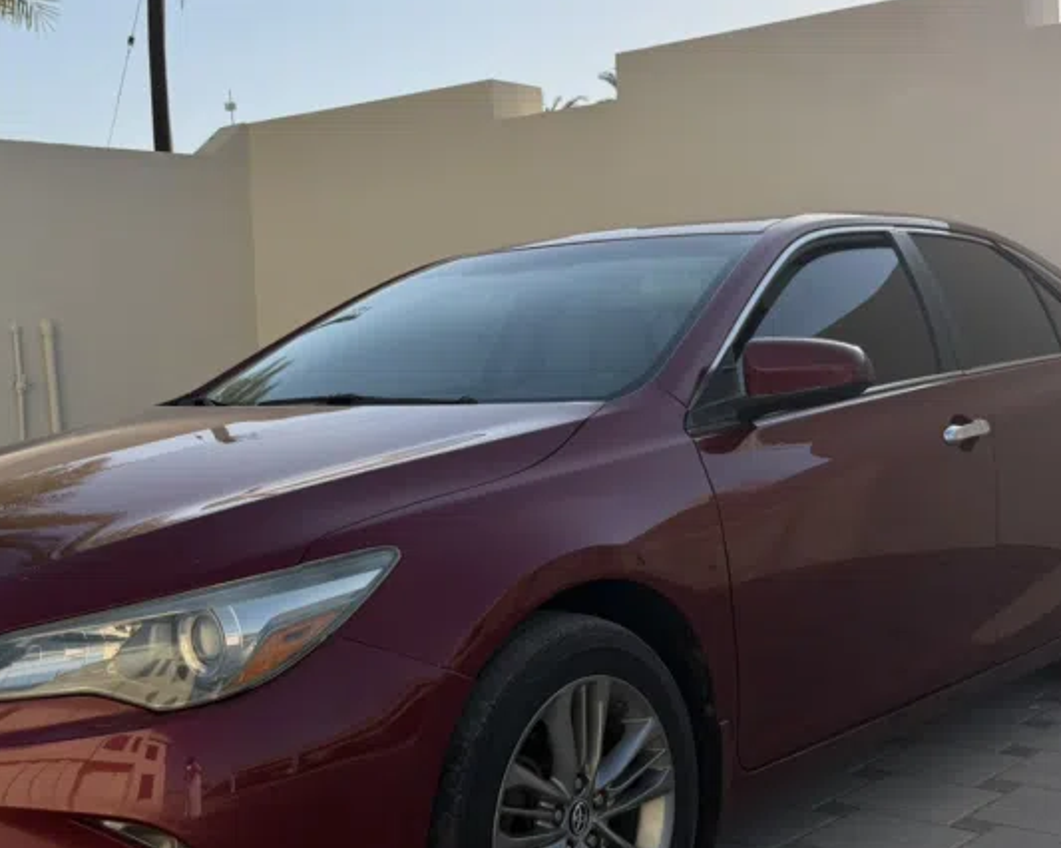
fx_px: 1413
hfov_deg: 41.2
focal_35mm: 45
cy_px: 398
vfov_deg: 33.4
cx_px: 541
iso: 100
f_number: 1.78
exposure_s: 1/3145
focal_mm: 6.76
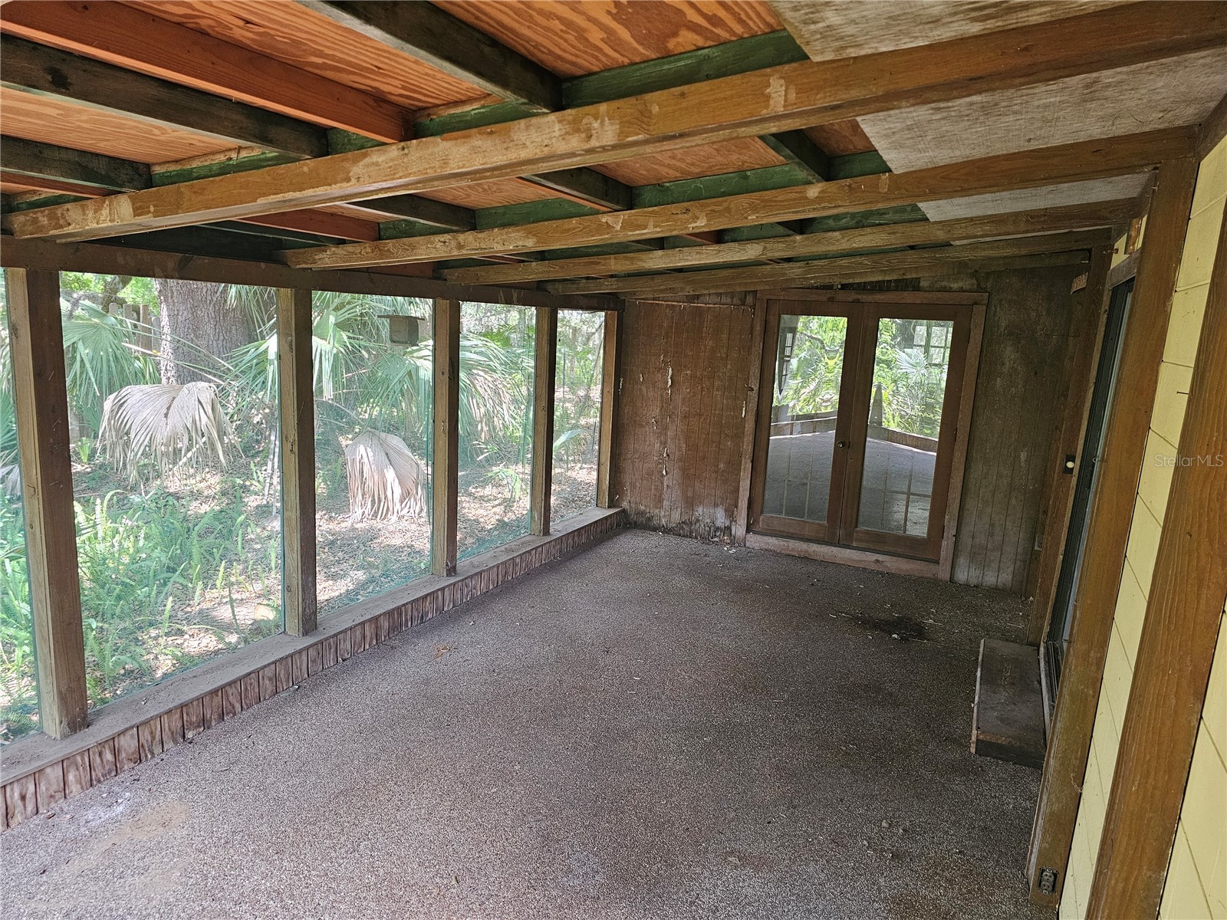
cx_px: 614
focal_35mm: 23
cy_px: 460
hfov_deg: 73.9
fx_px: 815
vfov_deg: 58.9
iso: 640
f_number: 1.7
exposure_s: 1/120
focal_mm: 6.3
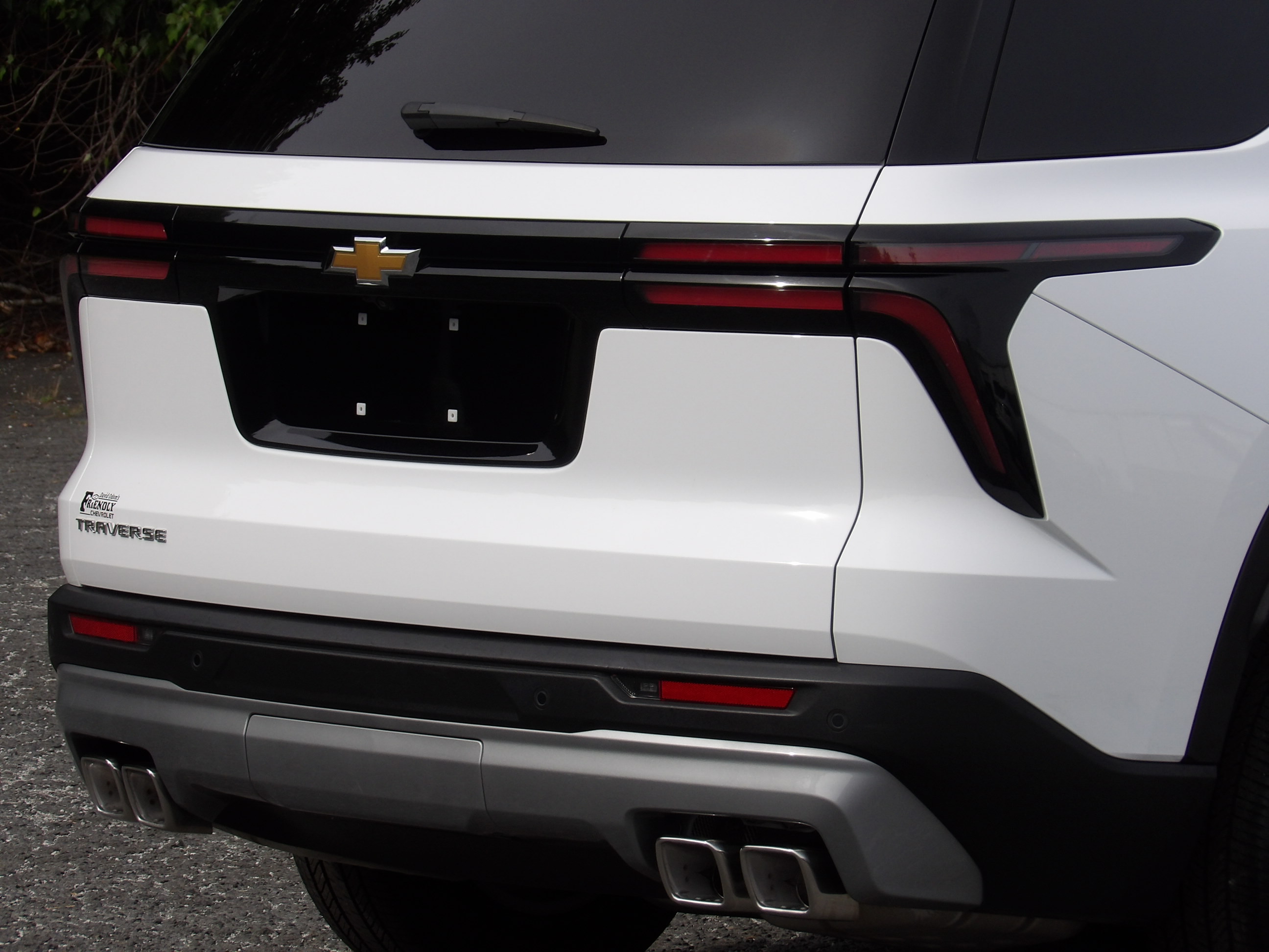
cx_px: 634
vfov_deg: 8.8
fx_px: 6195
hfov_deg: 11.7
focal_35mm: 169
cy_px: 476
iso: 100
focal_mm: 30.2
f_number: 4.4
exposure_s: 1/688
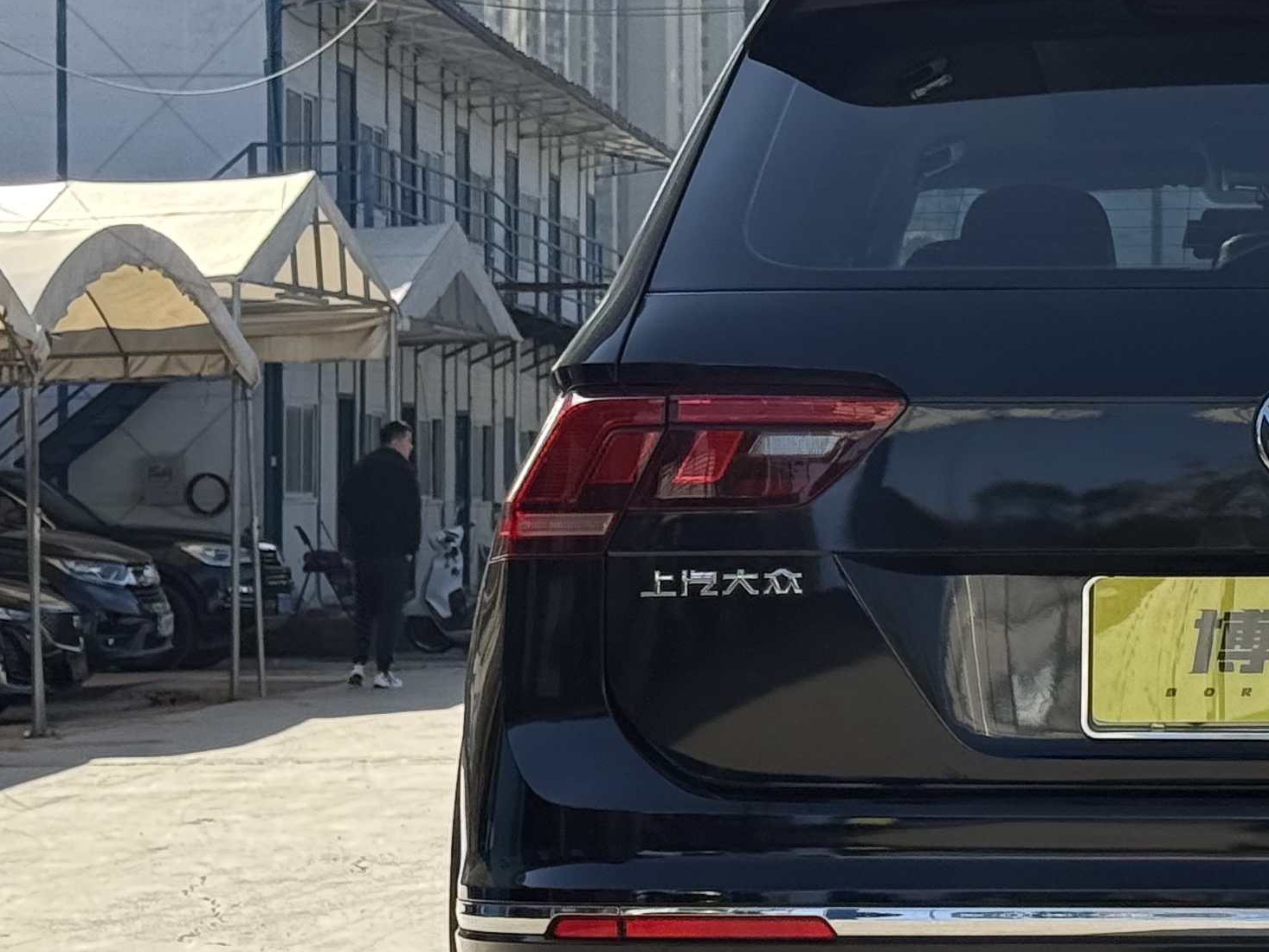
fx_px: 4840
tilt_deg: +2.1
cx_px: 1259
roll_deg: +0.6
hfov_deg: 14.7
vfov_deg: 11.2
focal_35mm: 132
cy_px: 316
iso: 100
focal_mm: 6.76
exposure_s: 1/2577
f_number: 1.78
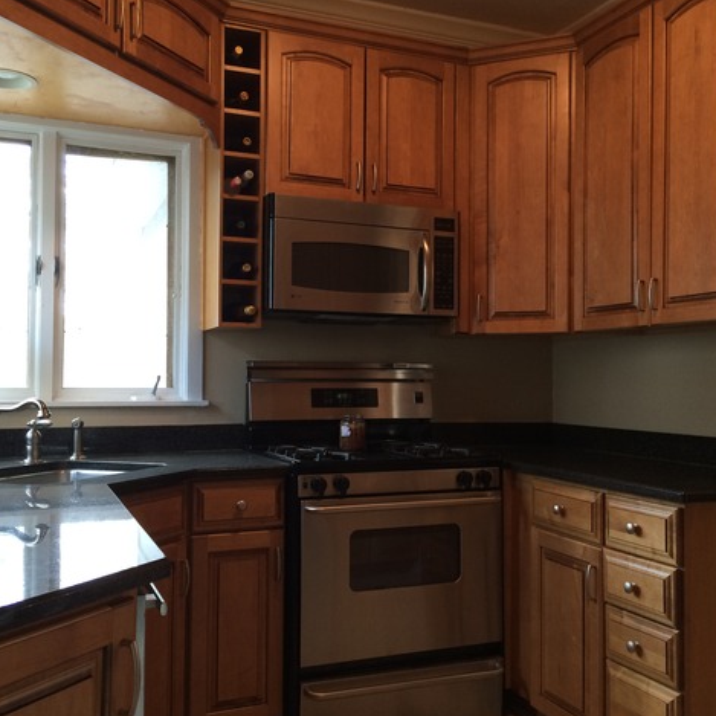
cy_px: 363
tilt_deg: +1.1
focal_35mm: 35
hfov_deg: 47.2
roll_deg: +1.4
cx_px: 389
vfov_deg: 47.2
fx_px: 819
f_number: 2.2
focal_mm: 4.15
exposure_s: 1/30
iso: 100
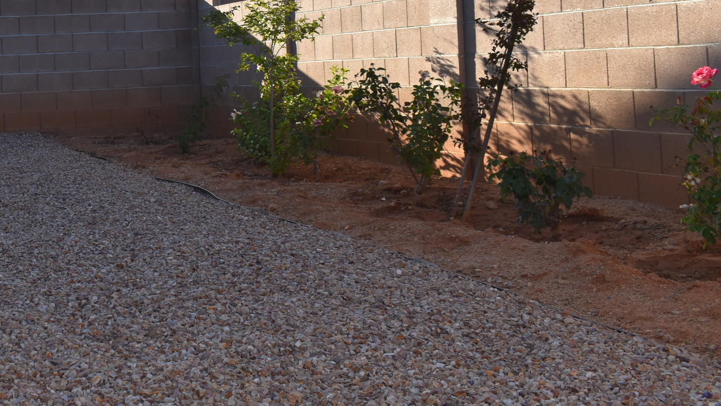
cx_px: 69
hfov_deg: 31.3
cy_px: 1
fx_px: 1224
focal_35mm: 64
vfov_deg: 18.3
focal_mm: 21
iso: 100
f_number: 8
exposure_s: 1/200
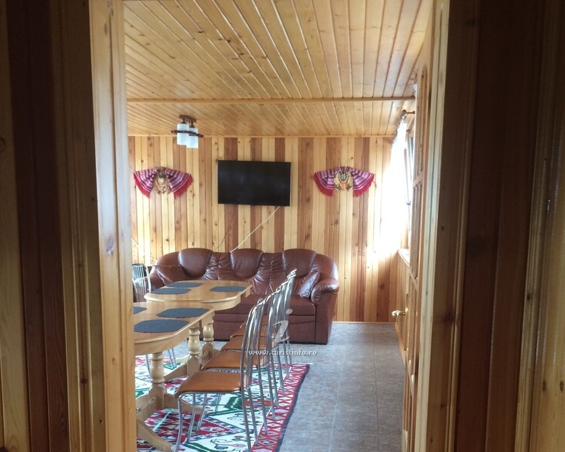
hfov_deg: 46.8
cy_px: 332
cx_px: 284
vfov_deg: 37.4
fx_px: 652
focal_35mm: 39
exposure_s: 1/33
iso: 125
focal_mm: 4.15
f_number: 2.2
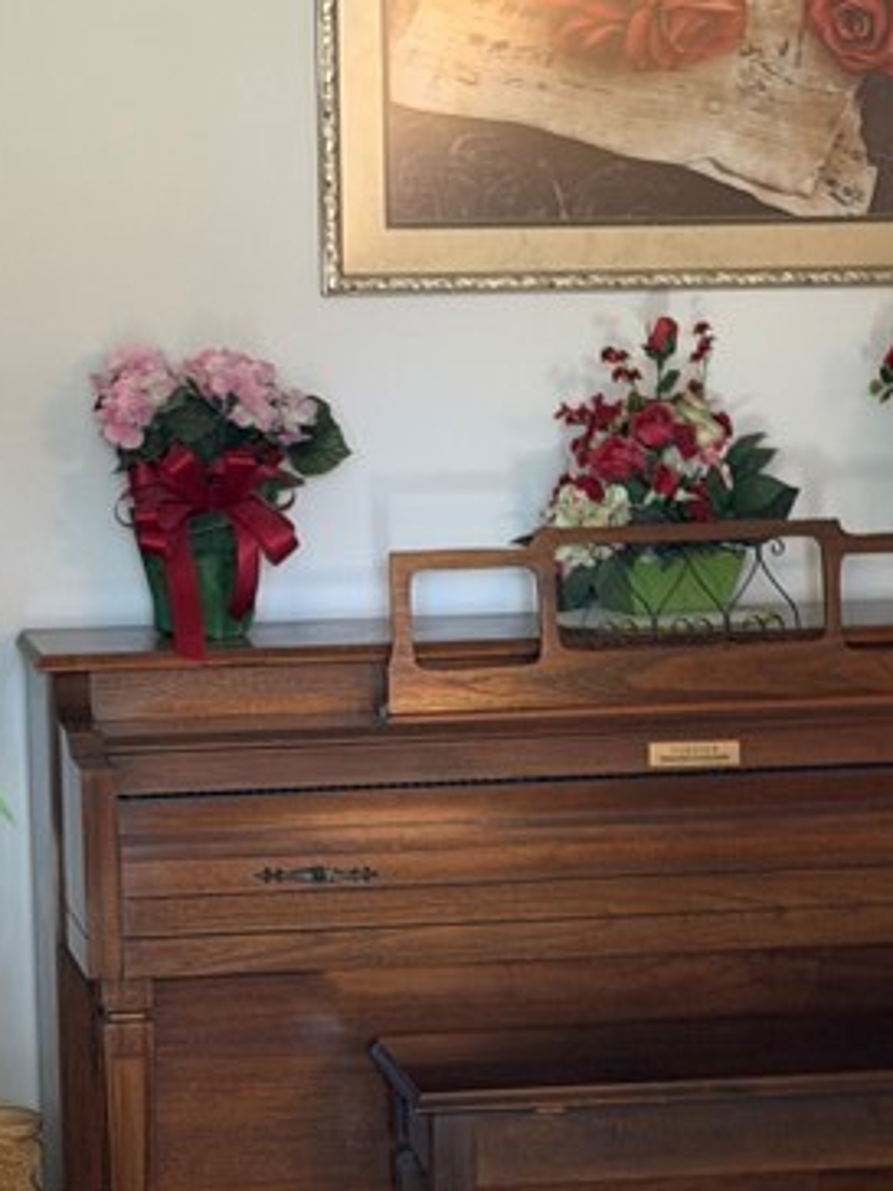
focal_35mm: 135
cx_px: 553
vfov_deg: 14.6
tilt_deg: -8.9
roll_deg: +1.8
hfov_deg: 11.0
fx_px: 4644
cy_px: 887
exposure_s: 1/58
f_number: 1.78
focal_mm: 6.76
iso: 250
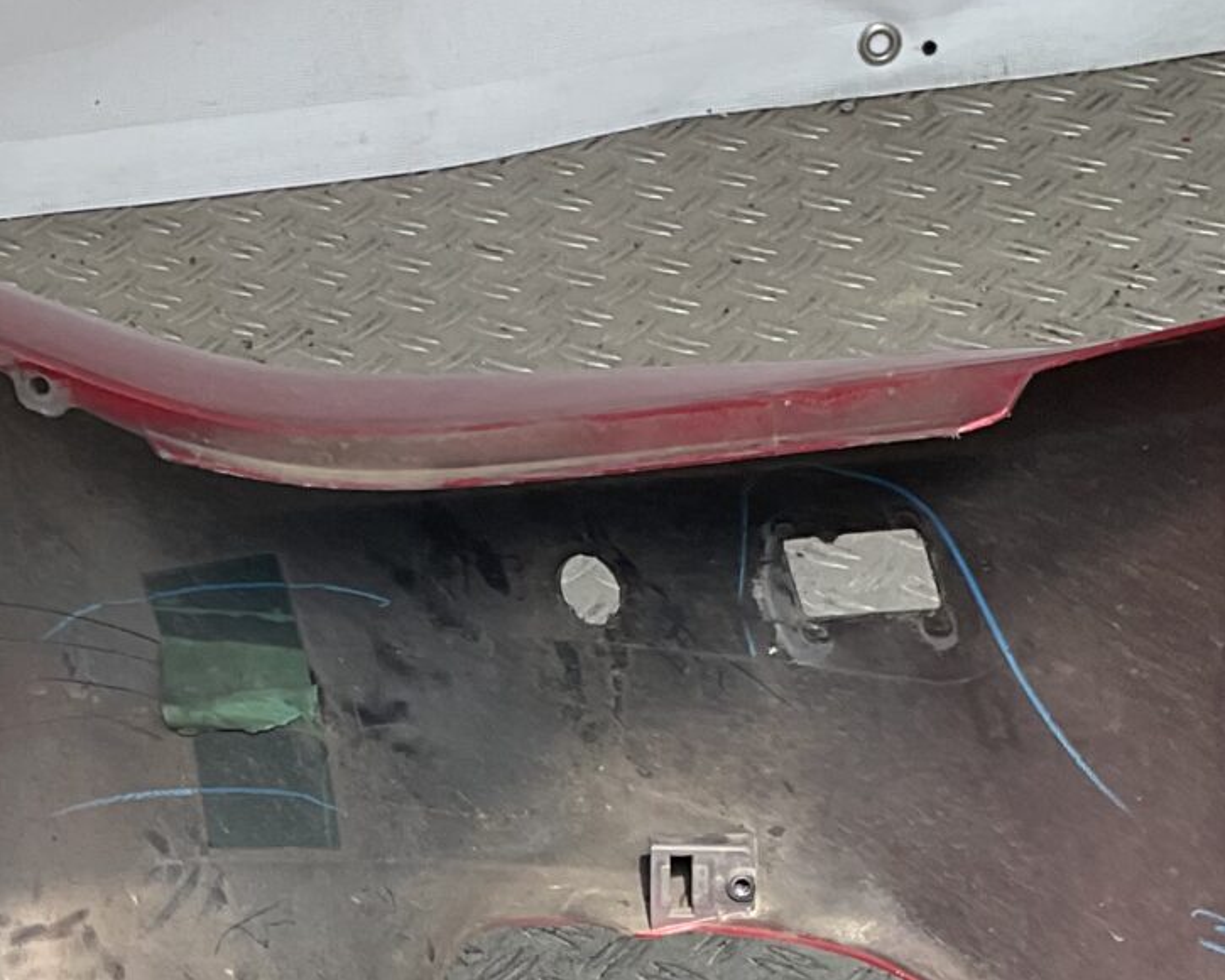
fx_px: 3626
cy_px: 1036
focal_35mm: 100
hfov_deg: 19.2
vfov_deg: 15.1
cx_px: 473
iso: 16
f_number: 1.8
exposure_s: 1/247
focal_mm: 3
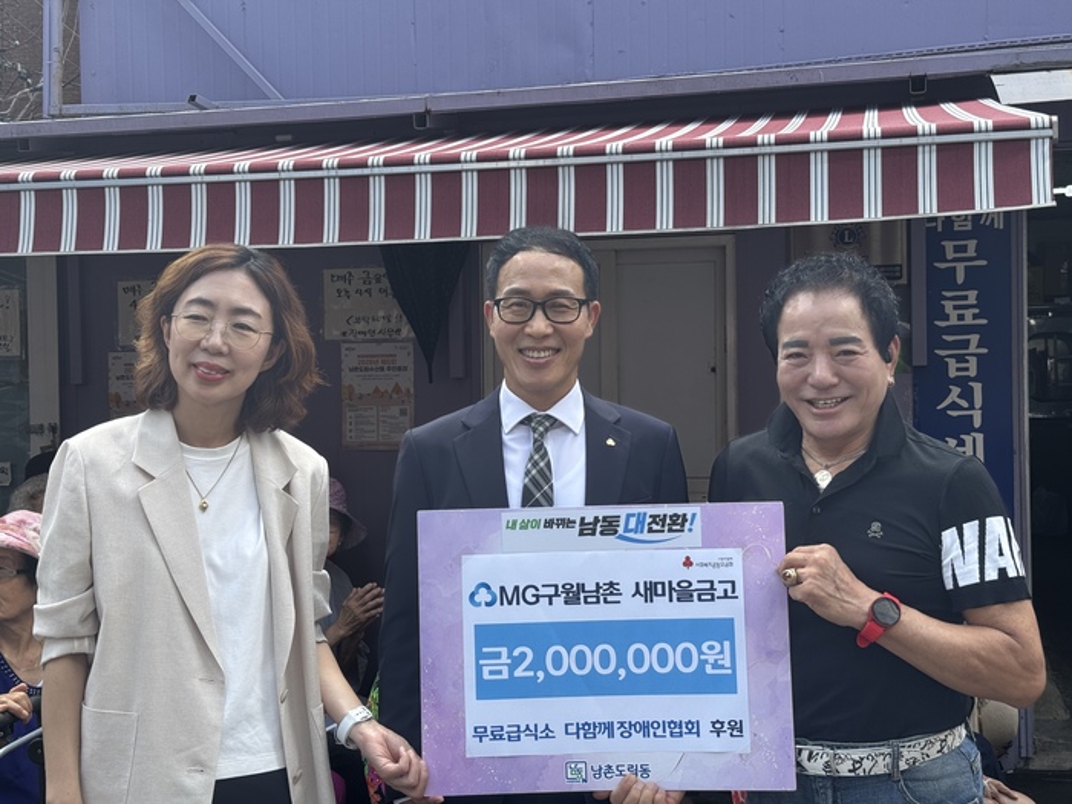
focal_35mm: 48
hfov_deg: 39.7
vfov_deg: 30.3
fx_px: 1486
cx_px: 536
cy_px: 402
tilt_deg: +2.0
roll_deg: +0.9
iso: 64
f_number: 1.78
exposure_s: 1/615
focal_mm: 6.76
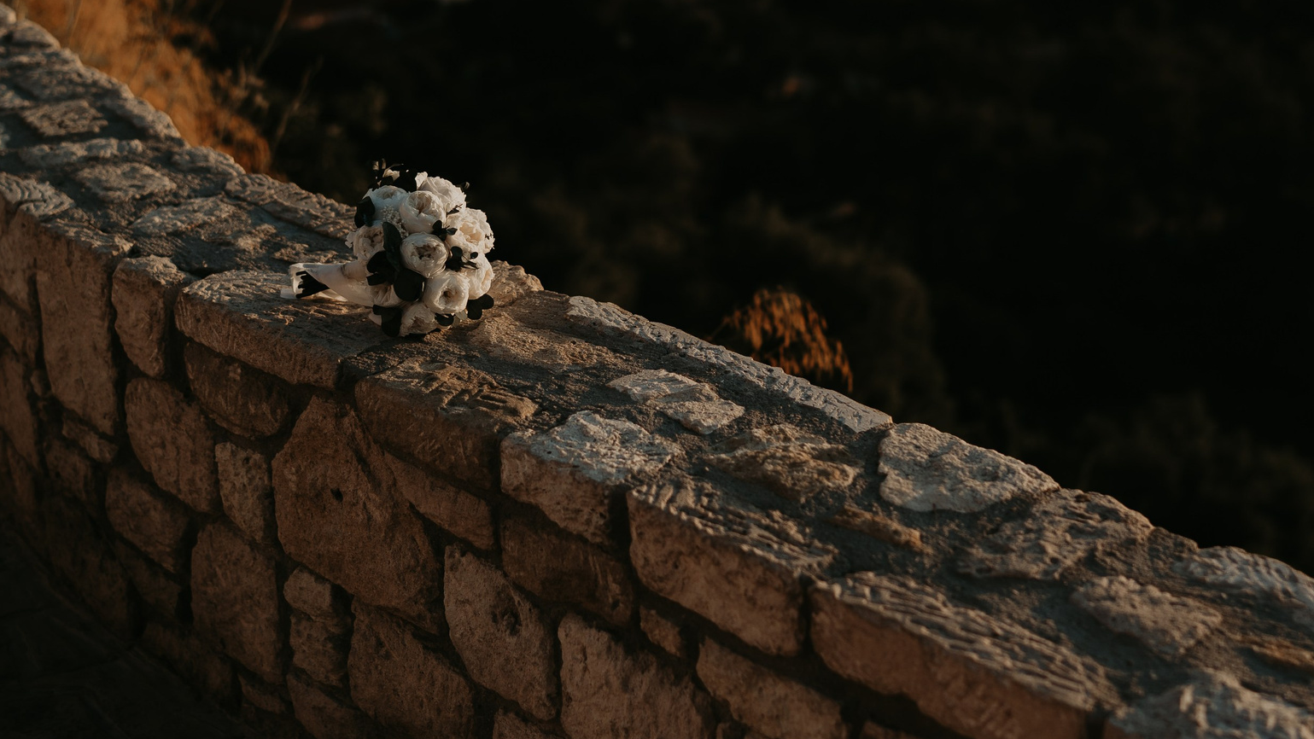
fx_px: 2126
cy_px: 219
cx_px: 768
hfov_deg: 34.3
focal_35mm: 61
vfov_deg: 19.6
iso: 100
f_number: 1.8
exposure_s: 1/1600
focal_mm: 35
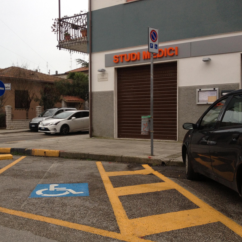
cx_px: 87
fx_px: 332
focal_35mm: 42
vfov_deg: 40.0
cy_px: 123
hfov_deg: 39.7
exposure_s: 1/120
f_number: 2.4
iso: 80
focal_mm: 4.28
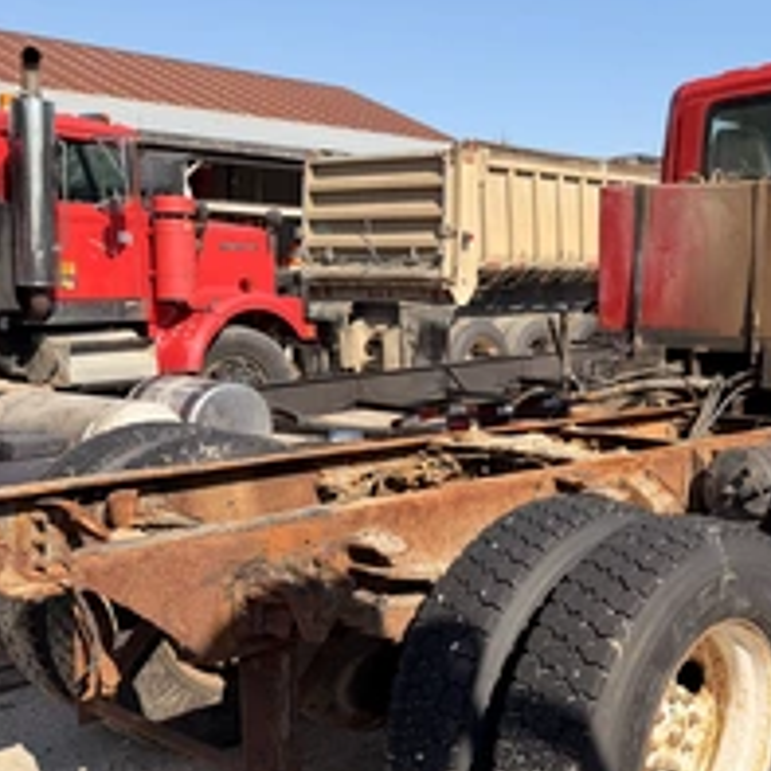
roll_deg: -1.9
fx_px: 1084
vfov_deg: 39.1
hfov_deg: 37.0
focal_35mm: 43
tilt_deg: -7.6
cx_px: 673
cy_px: 415
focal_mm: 6.76
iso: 80
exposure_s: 1/3145
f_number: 1.78
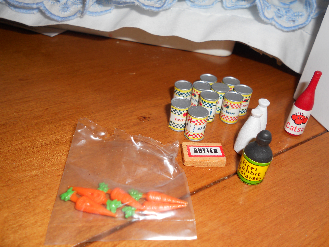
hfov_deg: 56.8
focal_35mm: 32
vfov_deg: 44.2
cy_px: 124
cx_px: 164
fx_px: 304
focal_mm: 5.8
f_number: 8.8
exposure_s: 1/25
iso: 80
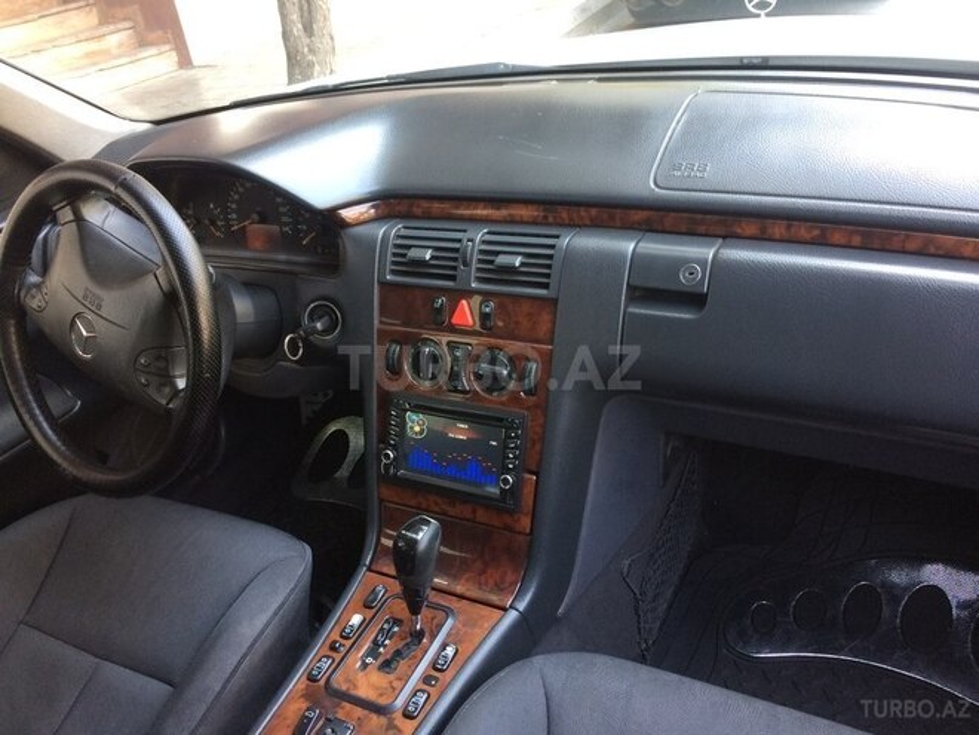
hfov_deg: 61.7
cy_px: 368
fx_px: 820
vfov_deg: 48.2
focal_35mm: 29
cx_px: 490
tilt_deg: -30.5
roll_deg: +9.2
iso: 50
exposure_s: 1/33
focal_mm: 4.15
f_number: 2.2
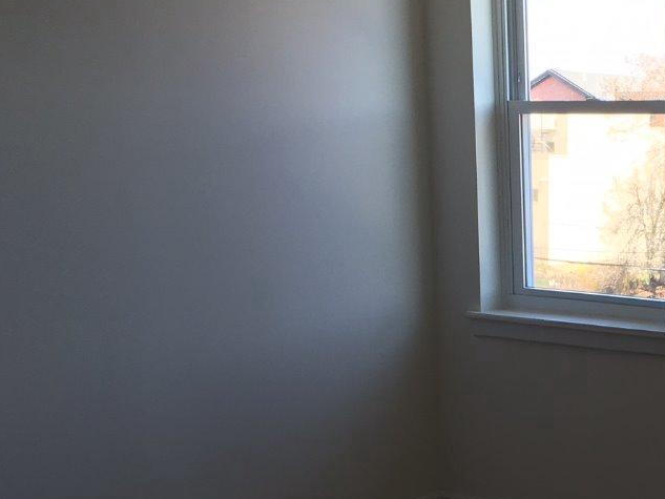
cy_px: 391
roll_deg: -1.4
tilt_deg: -7.9
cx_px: 705
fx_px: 1268
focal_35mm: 66
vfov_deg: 22.0
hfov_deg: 27.3
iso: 25
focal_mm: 4.15
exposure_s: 1/120
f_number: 2.2
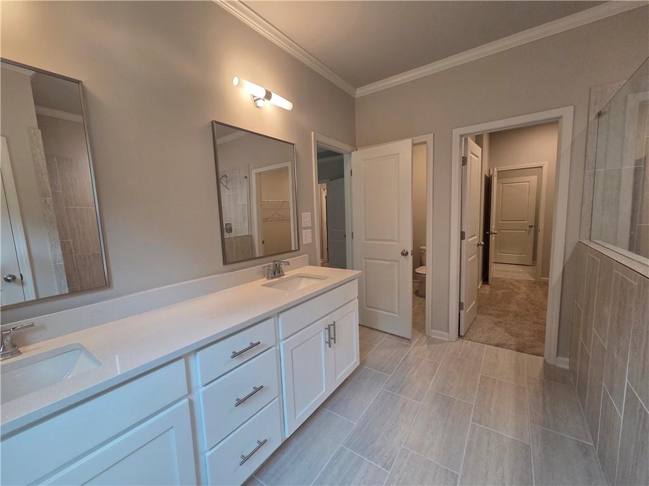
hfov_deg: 106.2
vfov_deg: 89.9
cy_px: 243
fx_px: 244
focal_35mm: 13
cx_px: 324
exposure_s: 1/120
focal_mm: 2.2
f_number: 2.2
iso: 320
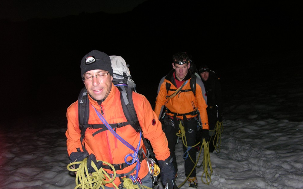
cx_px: 149
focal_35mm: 38
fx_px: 314
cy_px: 103
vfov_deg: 33.6
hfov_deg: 51.5
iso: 100
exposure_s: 1/60.1
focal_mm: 8.9
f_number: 2.8
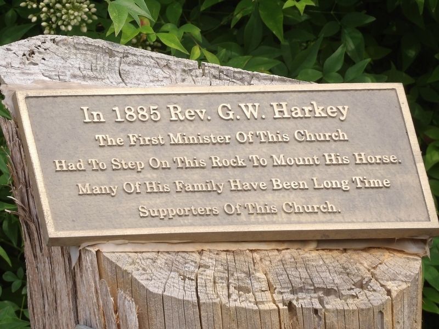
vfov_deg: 1.4
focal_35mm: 1053
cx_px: 220
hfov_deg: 1.9
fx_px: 13354
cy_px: 164
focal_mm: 188.8
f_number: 5.7
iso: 100
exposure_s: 1/237
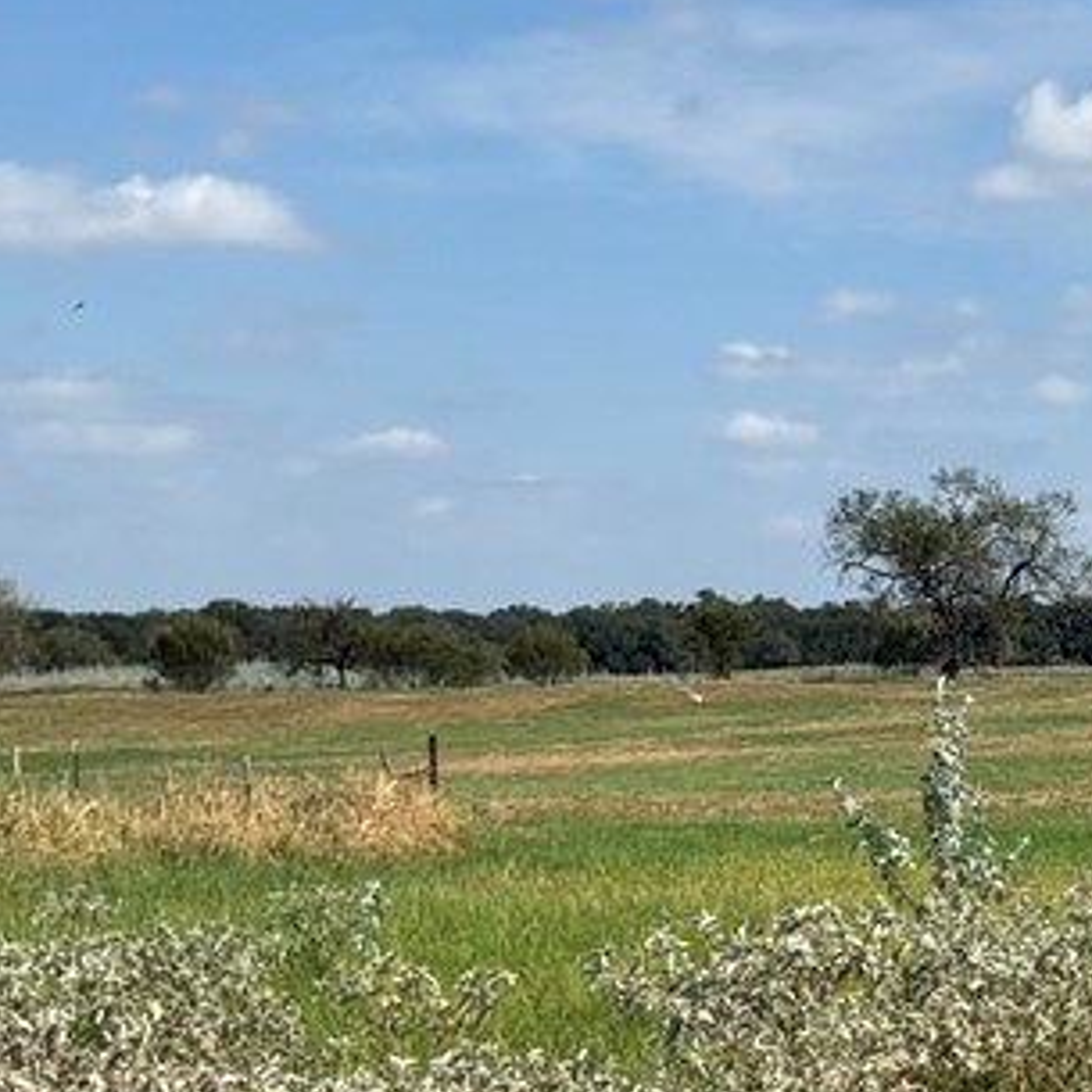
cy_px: 730
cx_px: 1658
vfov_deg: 20.8
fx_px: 2962
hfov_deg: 18.4
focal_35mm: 83
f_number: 1.8
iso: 25
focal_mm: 3
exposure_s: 1/2801
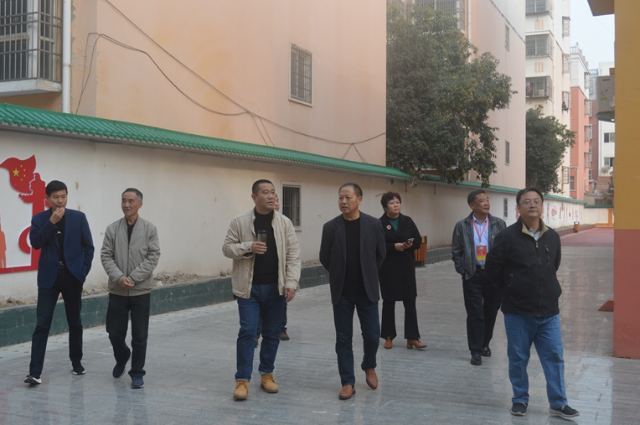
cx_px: 315
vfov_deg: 30.4
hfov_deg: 44.6
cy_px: 221
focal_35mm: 44
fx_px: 781
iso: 100
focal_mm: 28
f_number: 6.3
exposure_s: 1/160
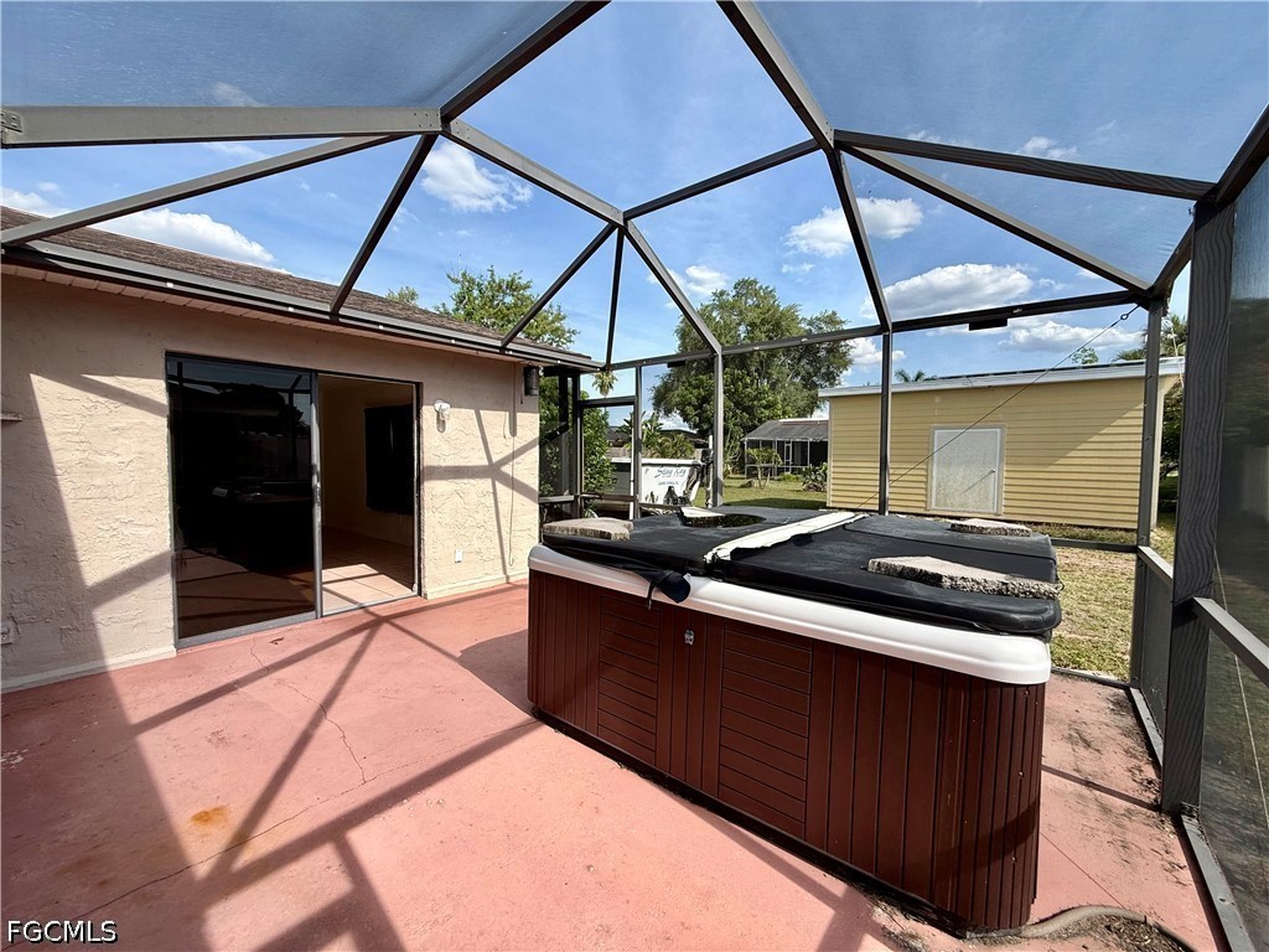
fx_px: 513
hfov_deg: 102.1
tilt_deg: -1.3
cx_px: 634
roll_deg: -0.1
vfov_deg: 85.7
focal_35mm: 14
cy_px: 476
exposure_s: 1/1534
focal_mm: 2.22
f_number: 2.2
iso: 50
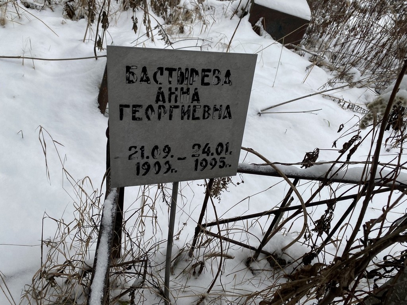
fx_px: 306
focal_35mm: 26
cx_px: 204
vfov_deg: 53.1
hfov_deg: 67.3
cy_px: 152
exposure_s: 1/125
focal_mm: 4.25
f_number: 1.8
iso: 32
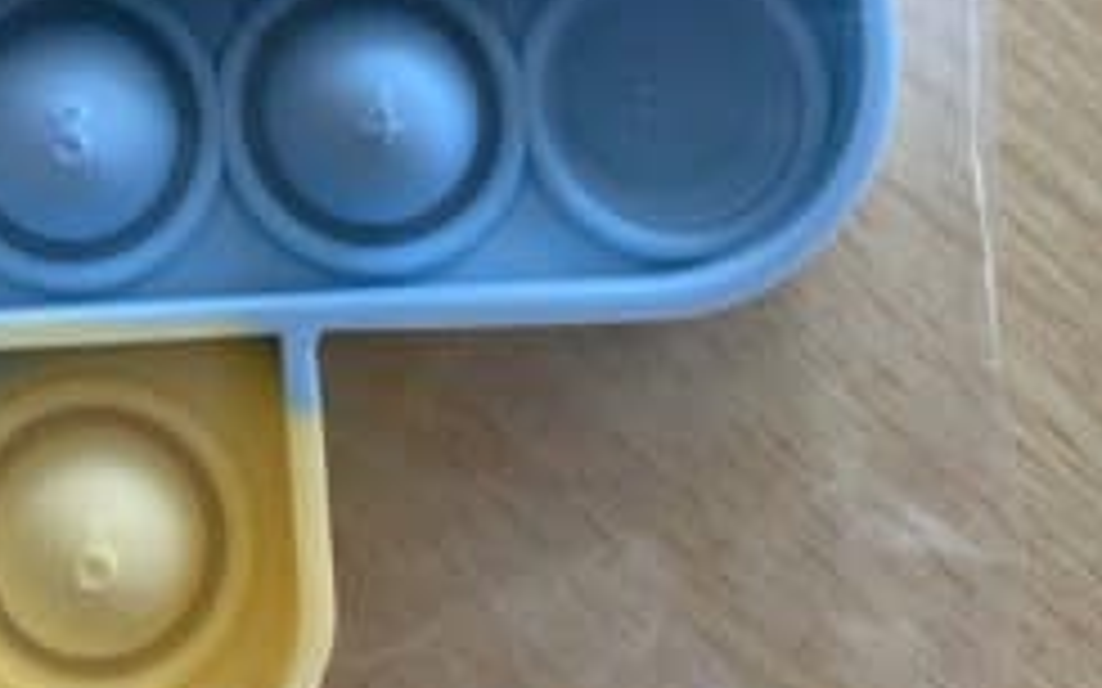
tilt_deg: -79.8
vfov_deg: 13.3
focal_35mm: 90
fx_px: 2702
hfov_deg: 22.3
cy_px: -468
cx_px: 27
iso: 100
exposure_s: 1/122
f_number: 1.8
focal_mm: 4.25
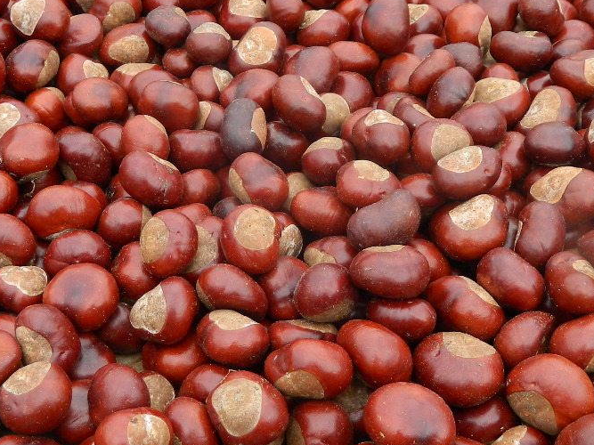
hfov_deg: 35.5
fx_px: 926
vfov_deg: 27.0
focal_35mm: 54
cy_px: 227
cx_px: 273
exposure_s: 1/200
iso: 80
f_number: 3.1
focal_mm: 4.5
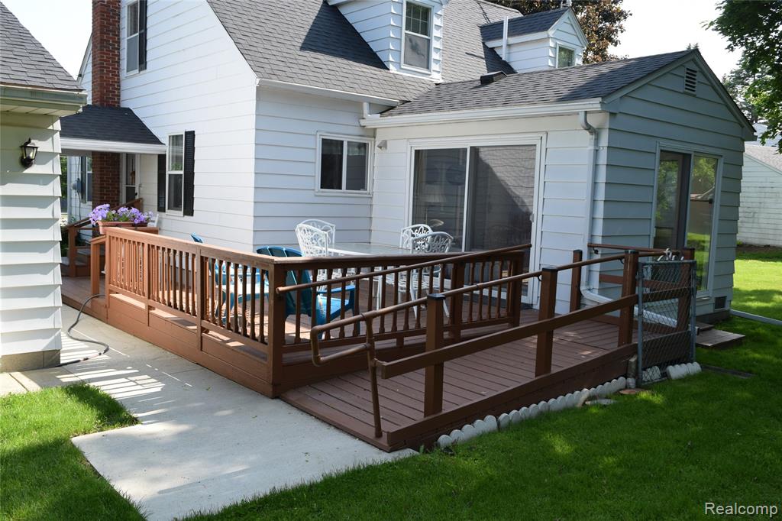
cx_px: 391
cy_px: 260
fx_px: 684
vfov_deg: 41.7
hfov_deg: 59.5
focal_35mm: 32
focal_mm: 21
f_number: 8
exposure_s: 1/250
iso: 280
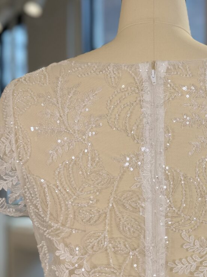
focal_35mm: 49
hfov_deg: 29.1
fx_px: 391
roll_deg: -0.2
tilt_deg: -0.7
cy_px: 185
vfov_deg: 38.5
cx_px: 163
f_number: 1.78
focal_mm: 6.76
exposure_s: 1/351
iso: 80
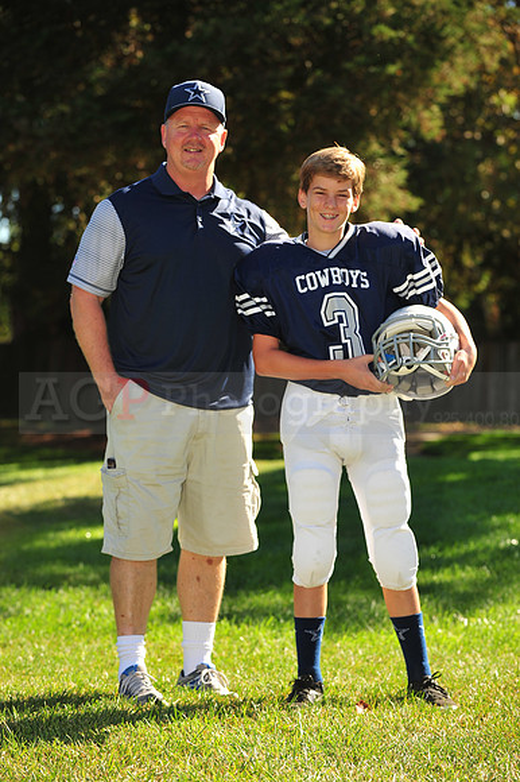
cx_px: 260
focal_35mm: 105
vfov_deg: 19.5
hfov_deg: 13.0
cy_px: 391
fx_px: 2278
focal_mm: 105
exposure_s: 1/500
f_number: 4.5
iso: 200
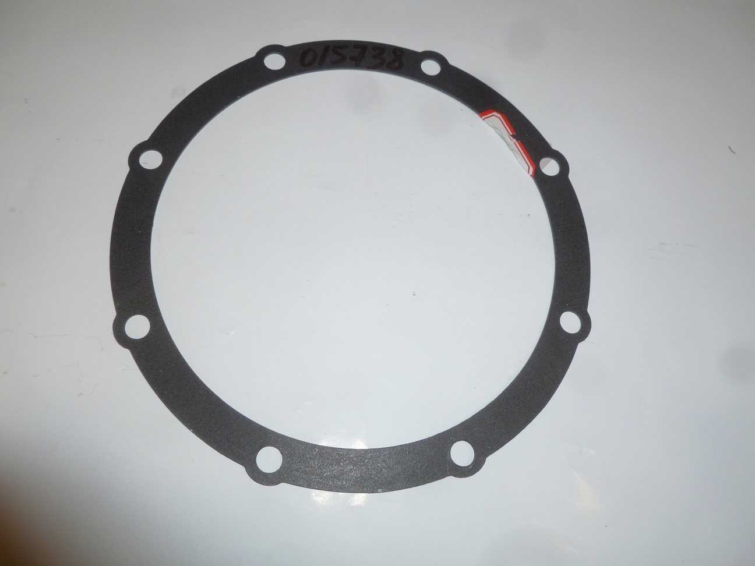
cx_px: 378
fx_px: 611
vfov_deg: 49.7
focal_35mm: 28
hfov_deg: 63.4
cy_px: 283
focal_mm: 5
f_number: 3.3
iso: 100
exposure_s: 1/30
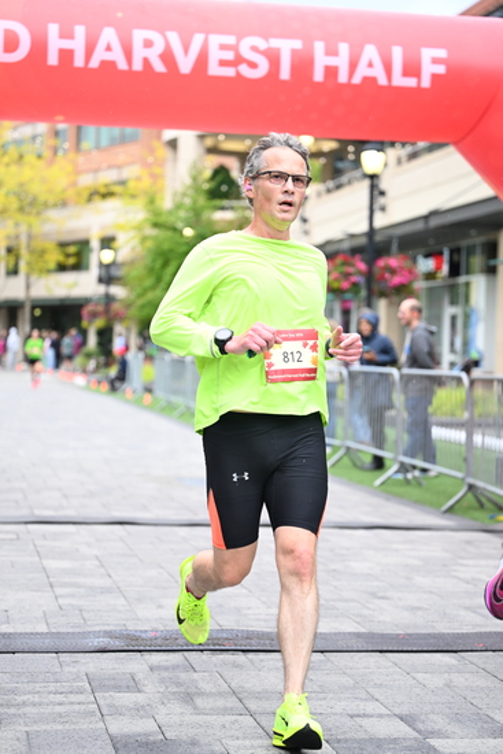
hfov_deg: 19.5
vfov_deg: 28.8
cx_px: 252
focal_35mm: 70
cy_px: 377
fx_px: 1466
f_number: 2.8
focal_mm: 70
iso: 1250
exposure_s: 1/1250
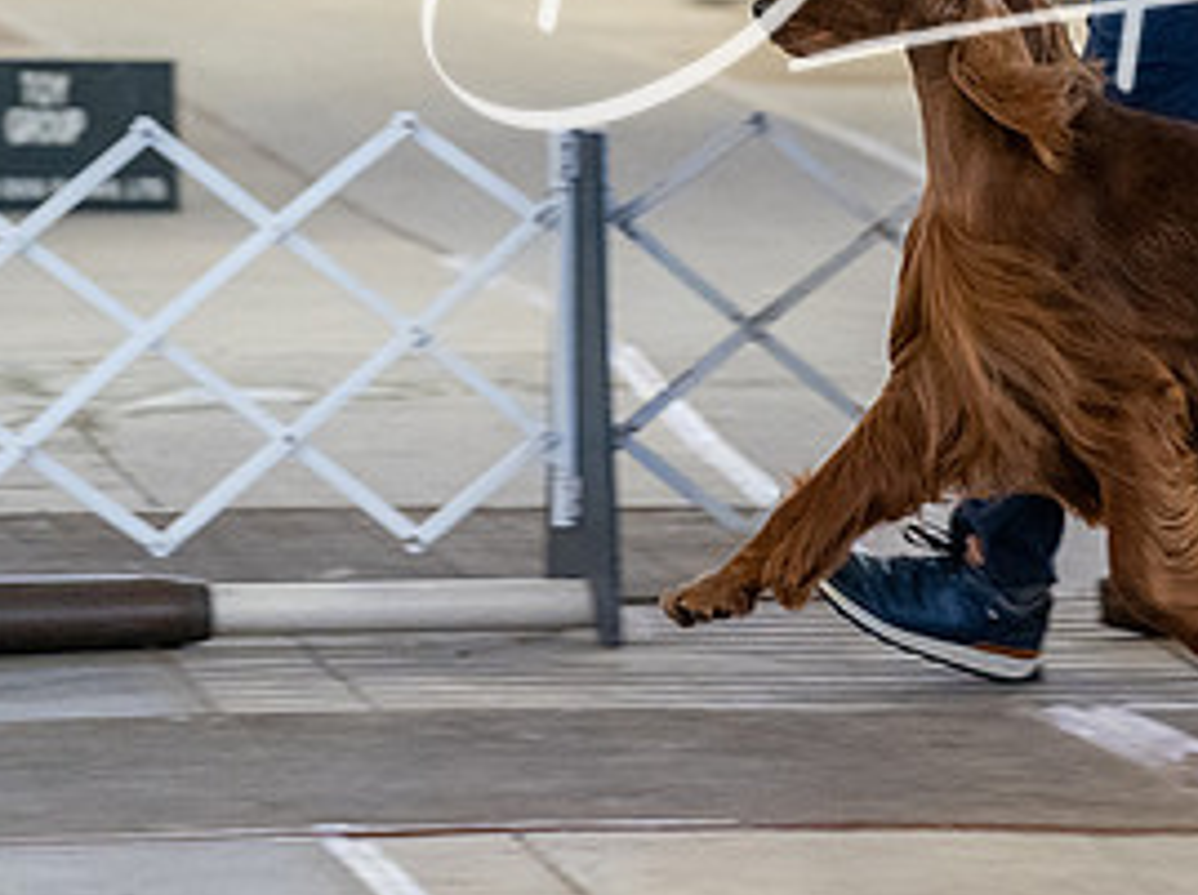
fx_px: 12200
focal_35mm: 353
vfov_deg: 4.2
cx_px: 1174
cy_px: 223
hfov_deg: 5.6
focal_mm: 146
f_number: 3.5
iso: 6400
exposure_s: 1/250
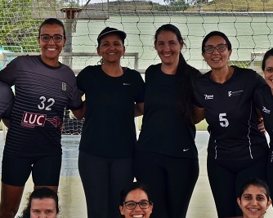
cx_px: 96
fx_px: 856
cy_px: 146
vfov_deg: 14.5
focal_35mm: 106
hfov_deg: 18.1
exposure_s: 1/250
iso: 140
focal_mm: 28
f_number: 8
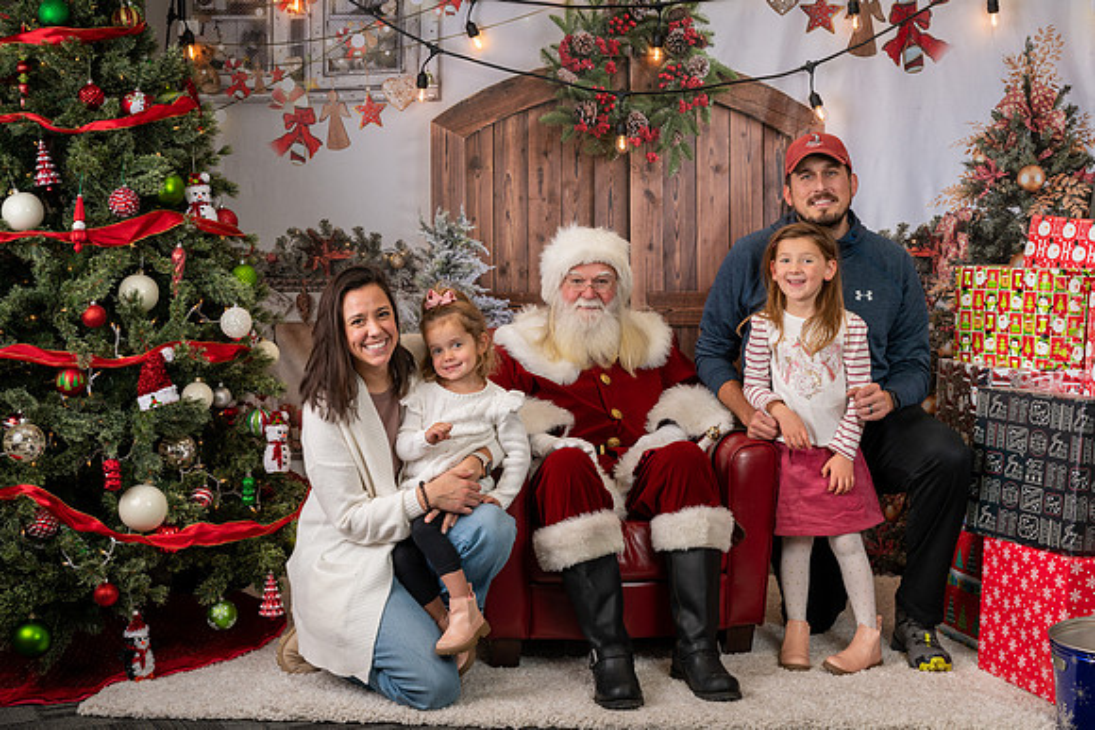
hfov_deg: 36.3
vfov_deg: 24.7
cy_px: 345
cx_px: 592
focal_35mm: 55
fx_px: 1667
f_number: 9
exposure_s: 1/100
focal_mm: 50
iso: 100
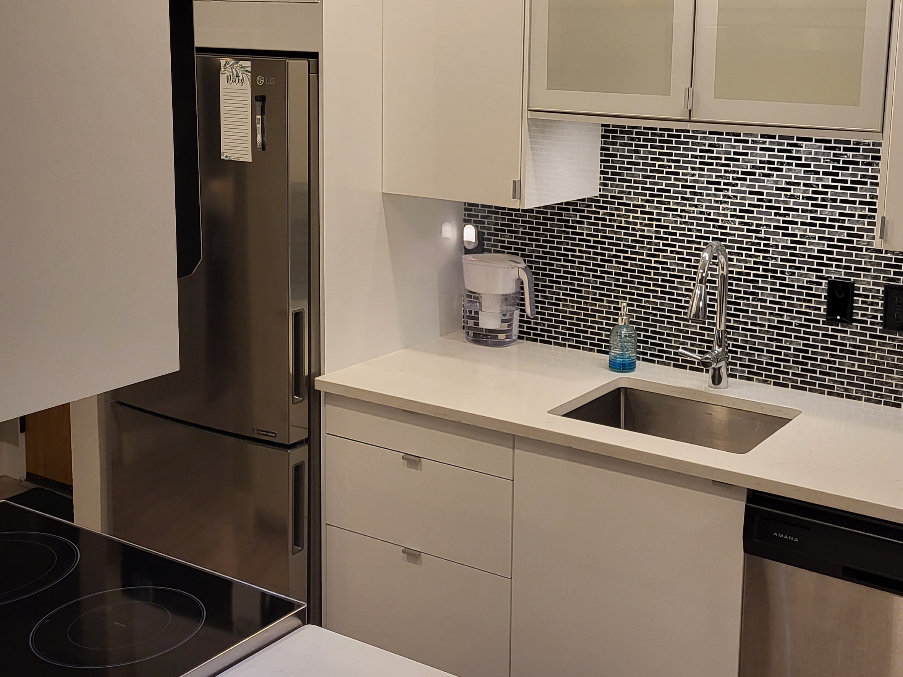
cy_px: 250
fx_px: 1148
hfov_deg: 42.4
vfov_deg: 32.7
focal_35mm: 44
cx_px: 593
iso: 160
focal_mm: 5.4
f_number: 1.8
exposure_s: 1/120
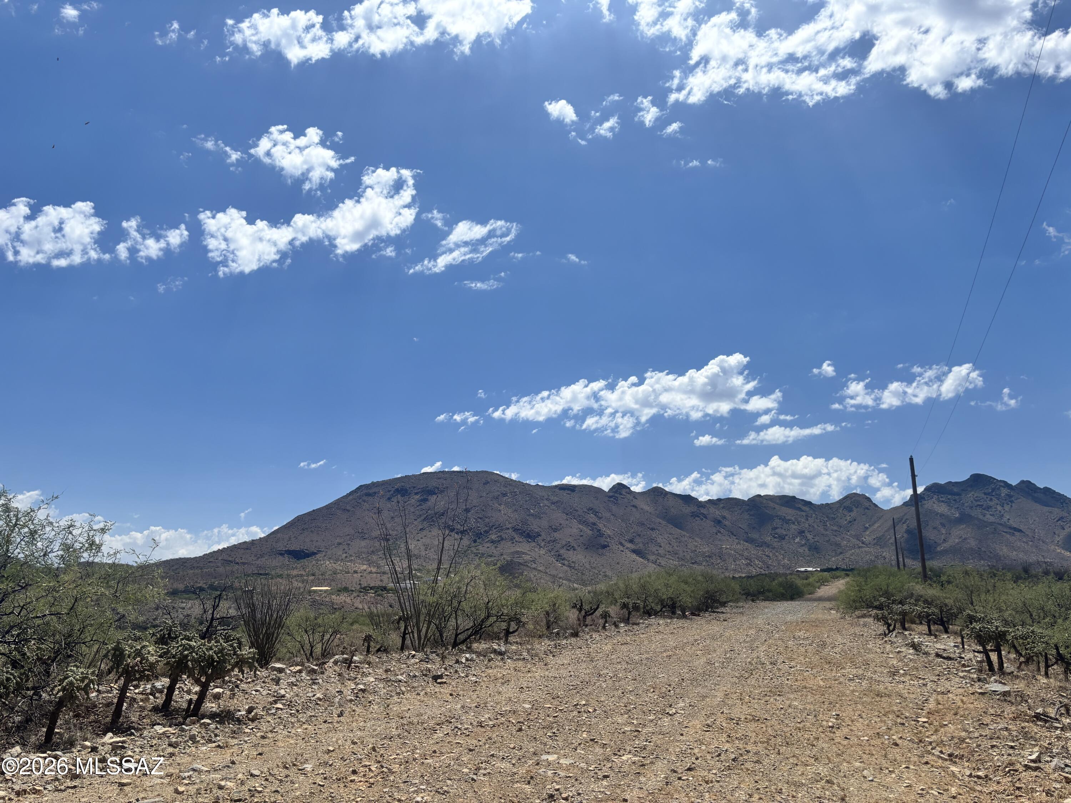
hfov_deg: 67.3
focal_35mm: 26
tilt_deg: +14.8
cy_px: 402
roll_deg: -0.4
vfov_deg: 53.1
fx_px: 804
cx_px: 536
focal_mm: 5.96
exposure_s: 1/7692
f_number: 1.6
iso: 50
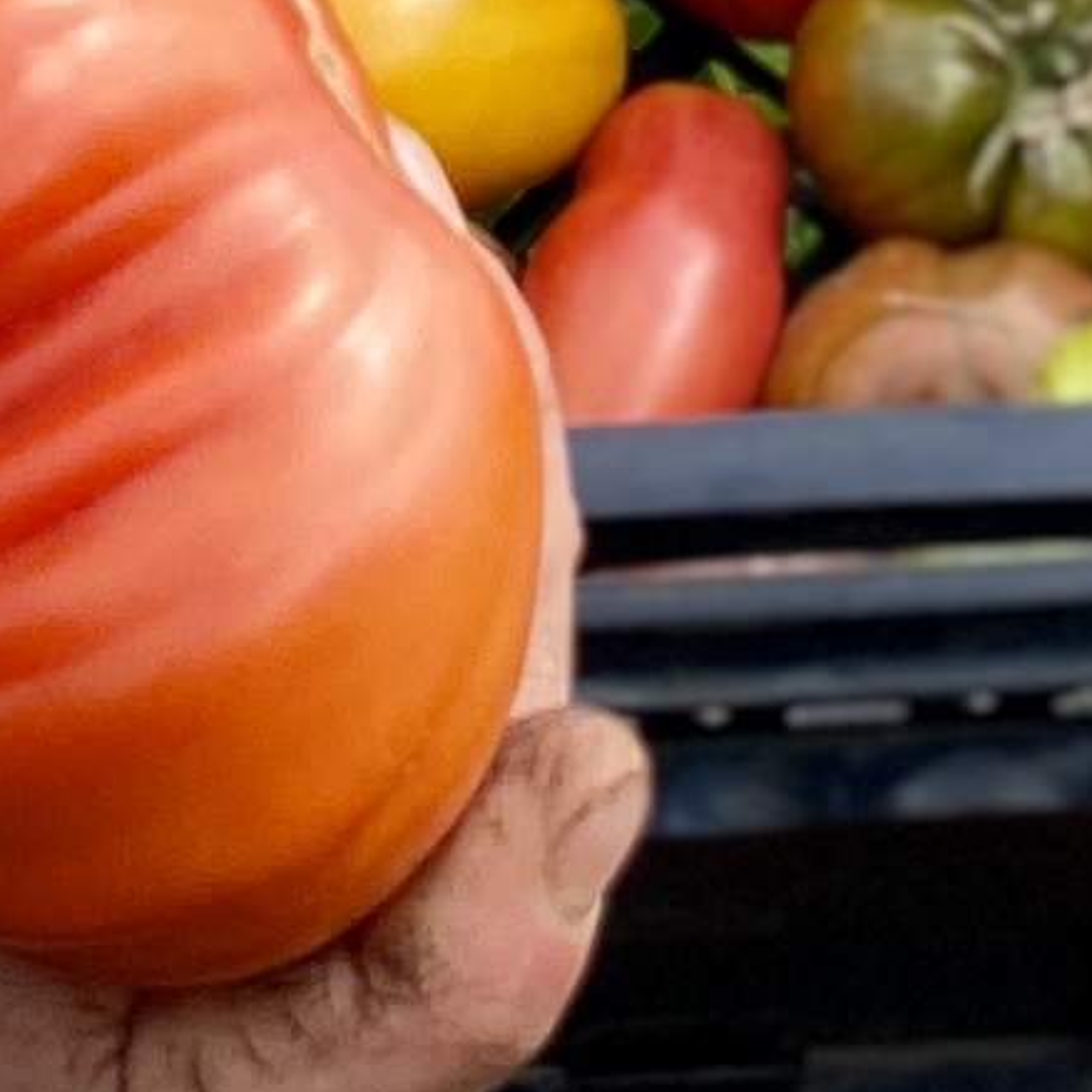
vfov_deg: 7.5
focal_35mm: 211
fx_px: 7531
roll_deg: +3.5
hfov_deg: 8.3
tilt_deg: -10.3
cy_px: -1940
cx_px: 231
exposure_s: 1/1218
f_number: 1.8
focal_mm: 4.25
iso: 32
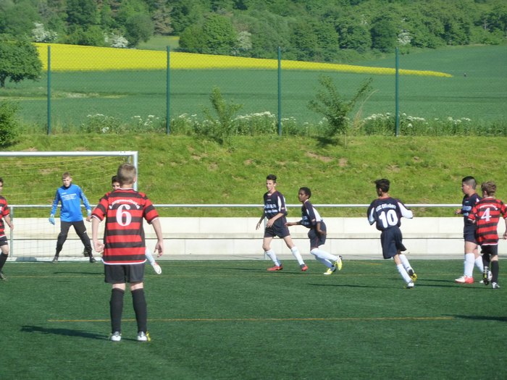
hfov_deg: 8.2
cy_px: 190
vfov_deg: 6.1
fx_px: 3544
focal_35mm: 242
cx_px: 254
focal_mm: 39.7
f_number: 4.7
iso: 250
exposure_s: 1/800
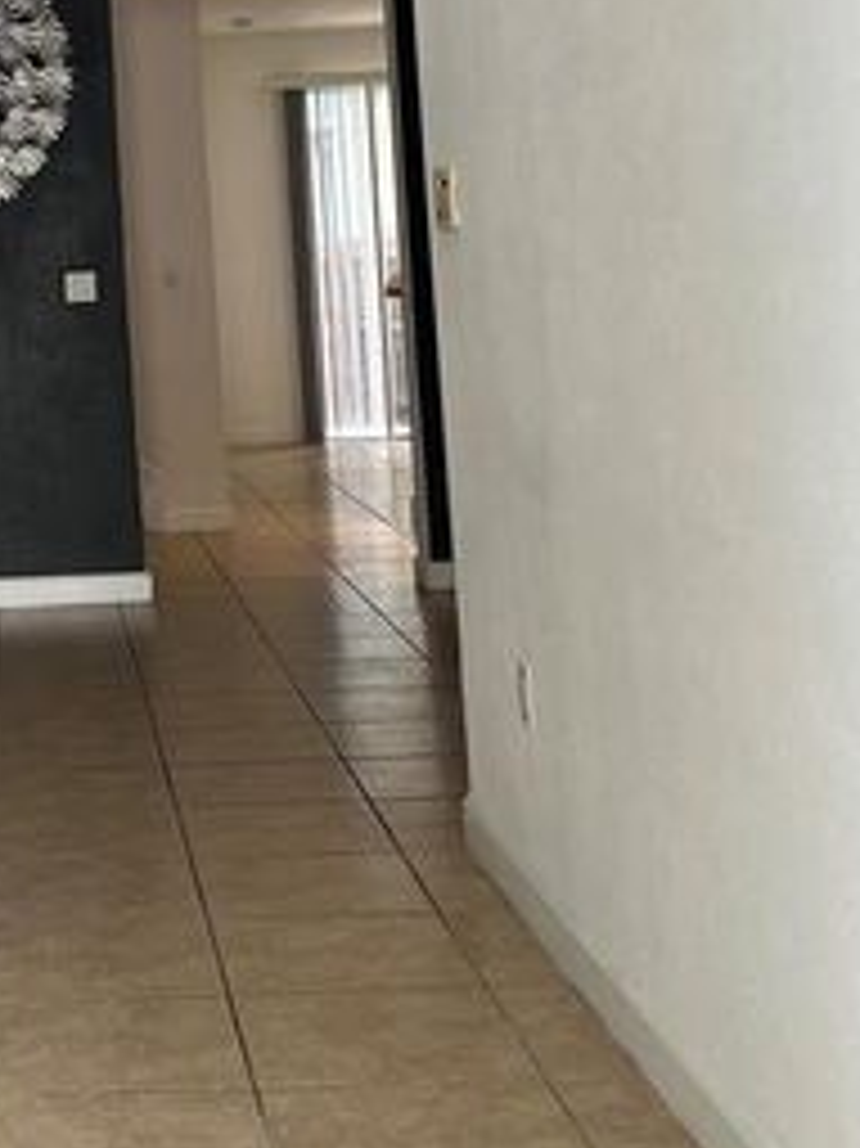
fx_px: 2254
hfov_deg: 20.4
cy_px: 169
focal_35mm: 68
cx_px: -135
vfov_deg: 27.8
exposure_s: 1/121
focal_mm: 5.7
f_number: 1.5
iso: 80
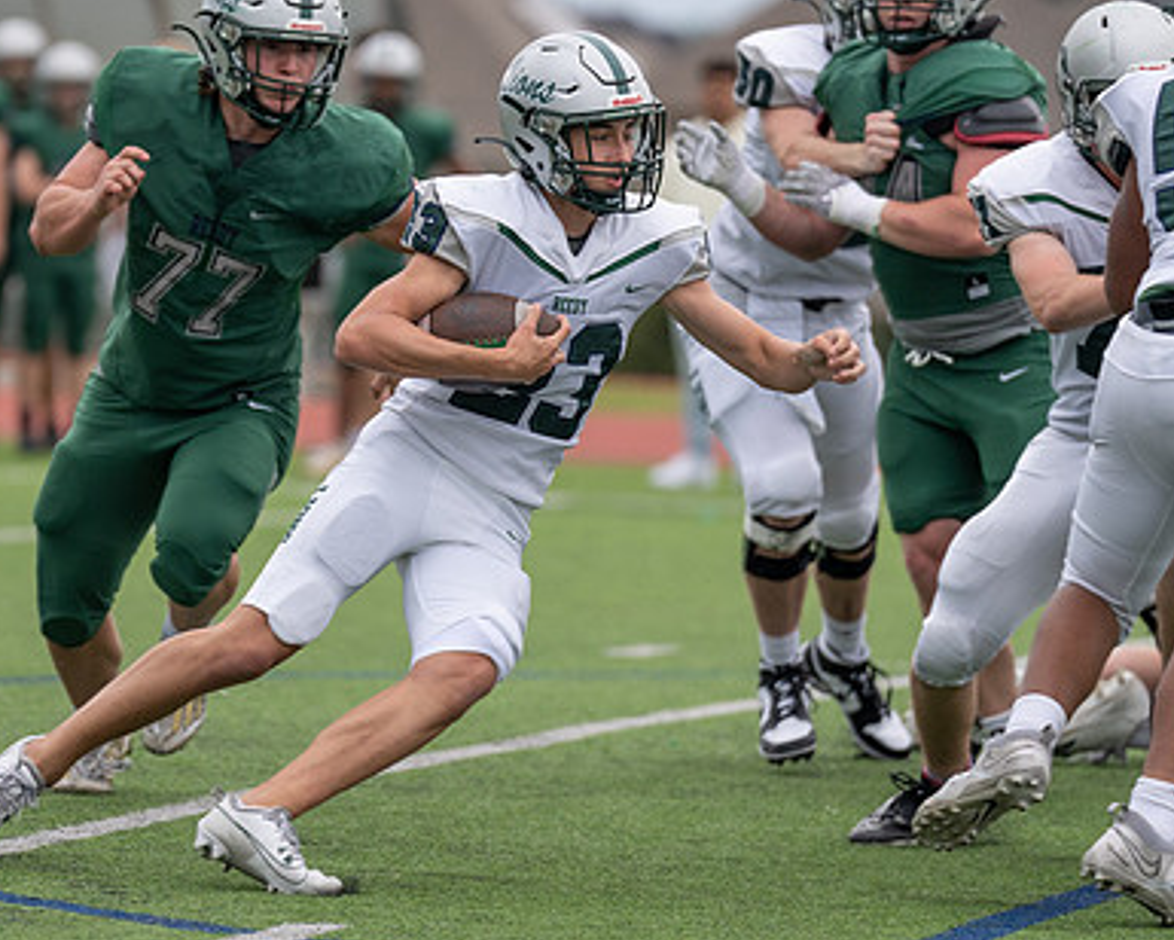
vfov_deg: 3.9
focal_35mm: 398
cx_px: 289
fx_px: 13829
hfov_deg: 4.9
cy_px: 437
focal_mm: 200
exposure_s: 1/1250
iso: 250
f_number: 2.8
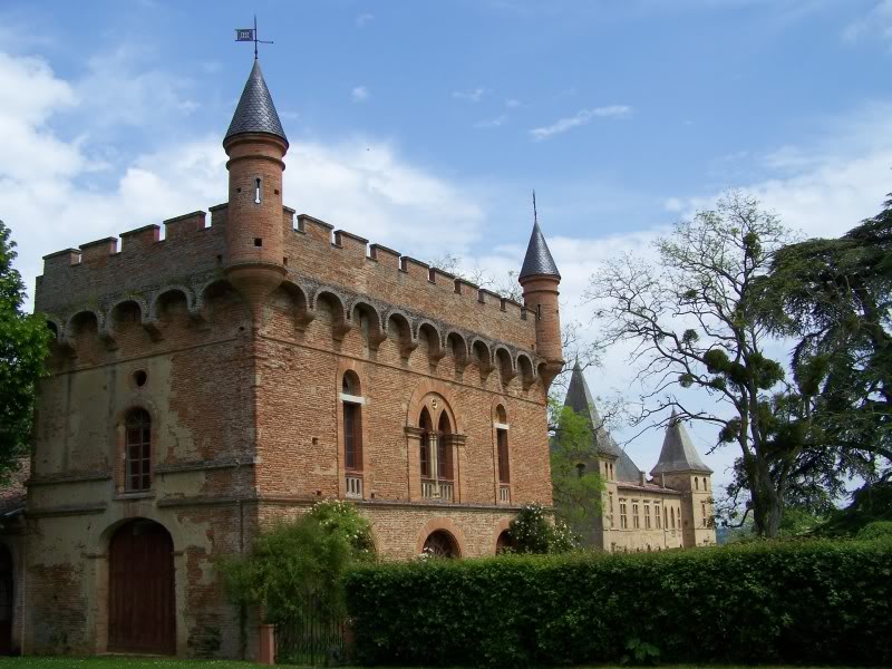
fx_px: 979
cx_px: 446
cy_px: 334
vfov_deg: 37.7
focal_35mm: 38
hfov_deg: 49.0
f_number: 4
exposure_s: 1/640
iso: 64
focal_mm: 6.3
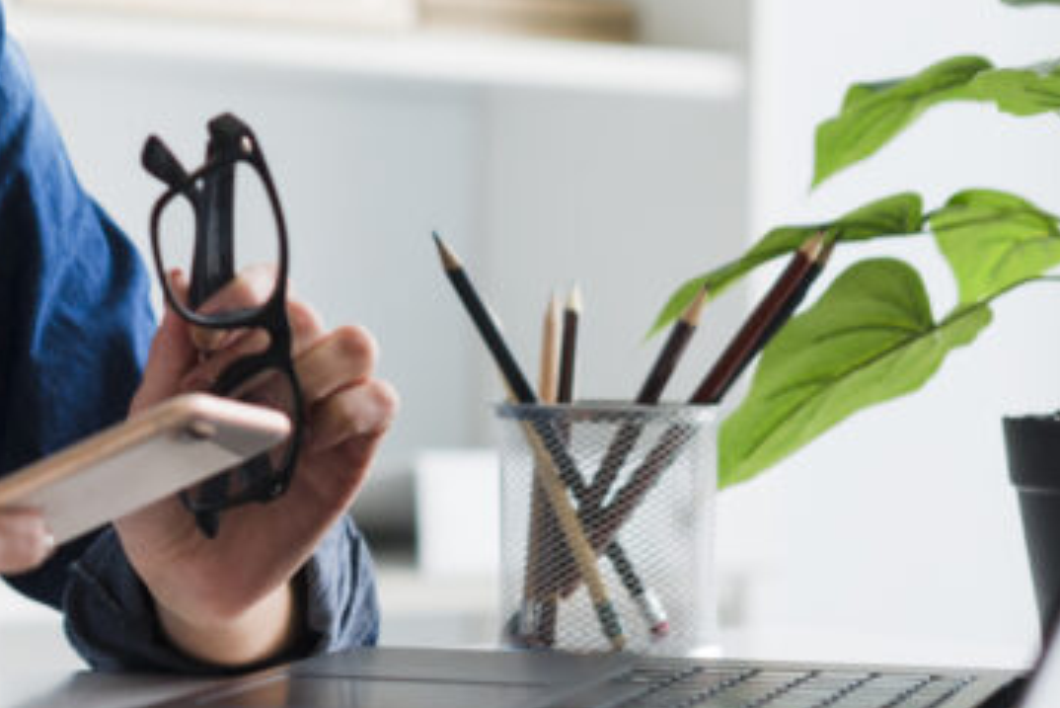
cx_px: -65
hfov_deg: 14.1
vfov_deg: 9.5
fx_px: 4212
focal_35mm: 143
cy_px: -37
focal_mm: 50
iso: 320
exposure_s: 1/160
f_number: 2.8
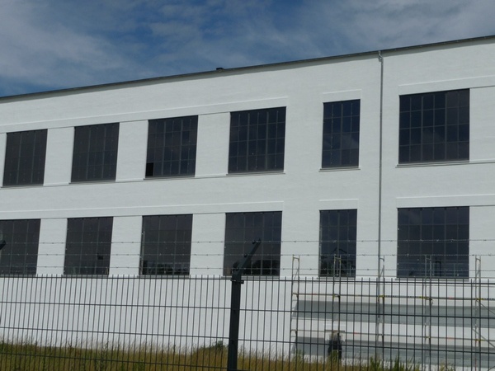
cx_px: 248
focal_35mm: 62
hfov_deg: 31.2
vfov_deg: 23.7
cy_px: 186
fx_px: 887
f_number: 10
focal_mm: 10.5
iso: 100
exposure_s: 1/500
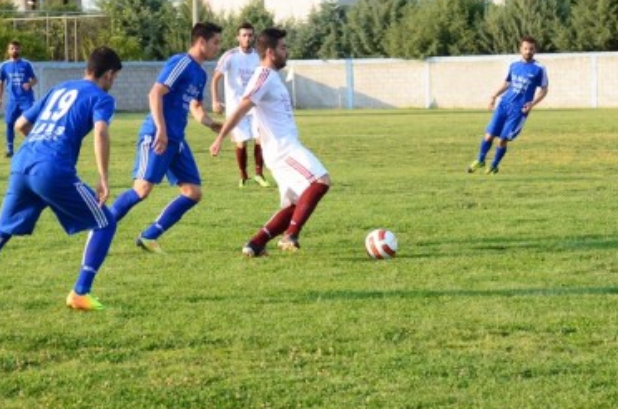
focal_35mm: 133
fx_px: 2277
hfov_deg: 15.5
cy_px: 153
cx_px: 306
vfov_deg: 10.2
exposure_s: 1/1000
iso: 1600
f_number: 8
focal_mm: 50
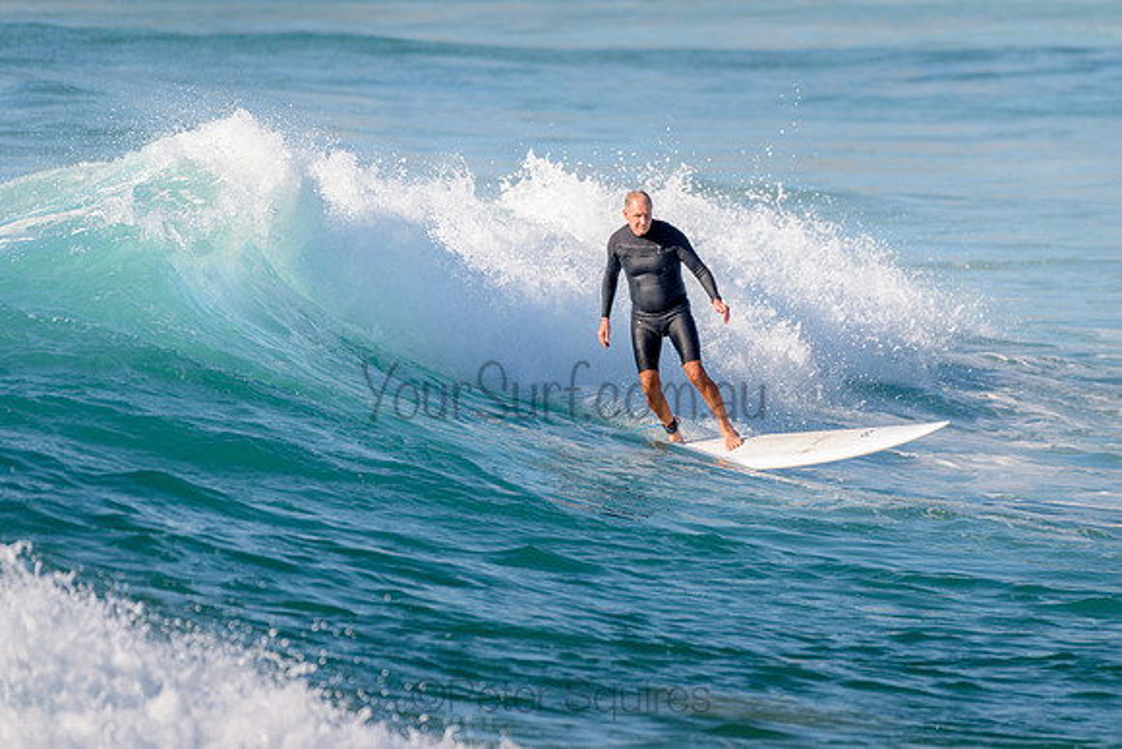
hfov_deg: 3.4
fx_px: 19086
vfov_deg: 2.2
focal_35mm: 612
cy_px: 310
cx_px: 642
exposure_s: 1/2000
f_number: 5.6
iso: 360
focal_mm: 500
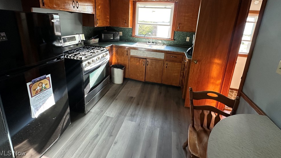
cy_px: 49
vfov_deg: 64.8
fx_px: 119
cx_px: 145
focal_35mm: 16
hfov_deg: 99.3
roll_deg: -3.2
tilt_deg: -12.6
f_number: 2.2
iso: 160
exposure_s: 1/99
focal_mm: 2.22
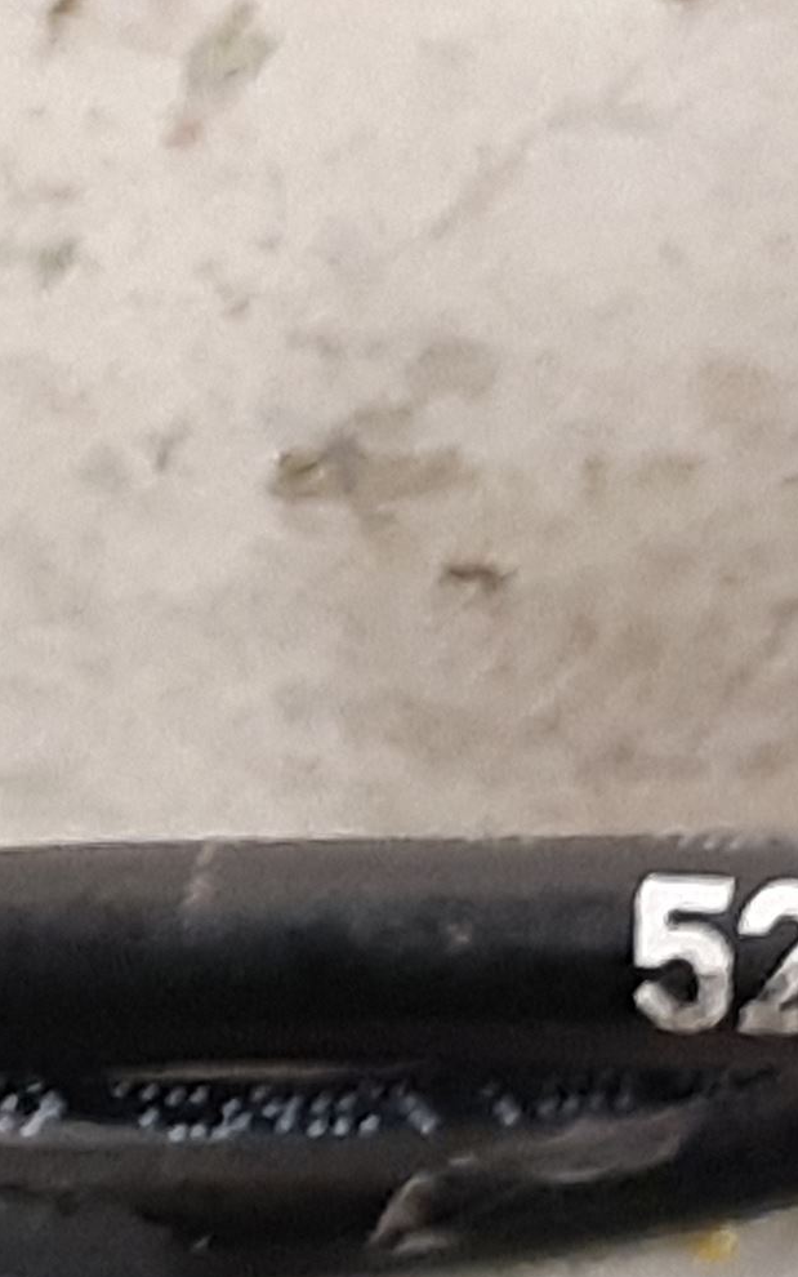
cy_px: 965
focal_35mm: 57
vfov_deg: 34.9
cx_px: 822
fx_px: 1983
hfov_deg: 21.8
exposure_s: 1/25
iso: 400
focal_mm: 3.93
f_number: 1.7
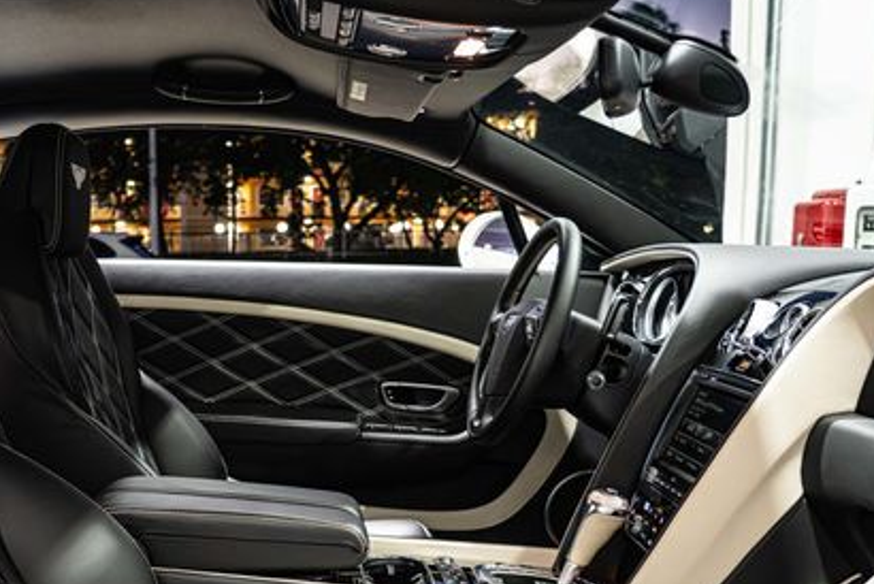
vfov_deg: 33.8
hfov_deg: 48.0
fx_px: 947
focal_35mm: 39
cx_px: 237
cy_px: 406
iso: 1600
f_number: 4
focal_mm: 25
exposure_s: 1/13
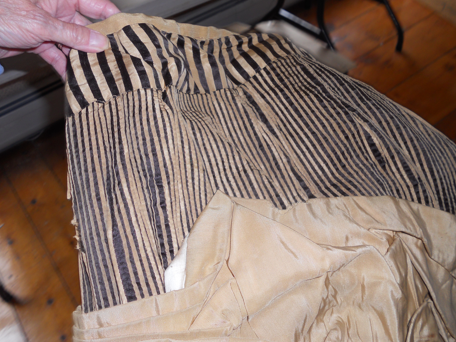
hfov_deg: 55.4
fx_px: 435
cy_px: 169
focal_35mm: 33
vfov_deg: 42.9
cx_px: 232
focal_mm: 5.8
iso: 80
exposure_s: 1/25
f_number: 3.5
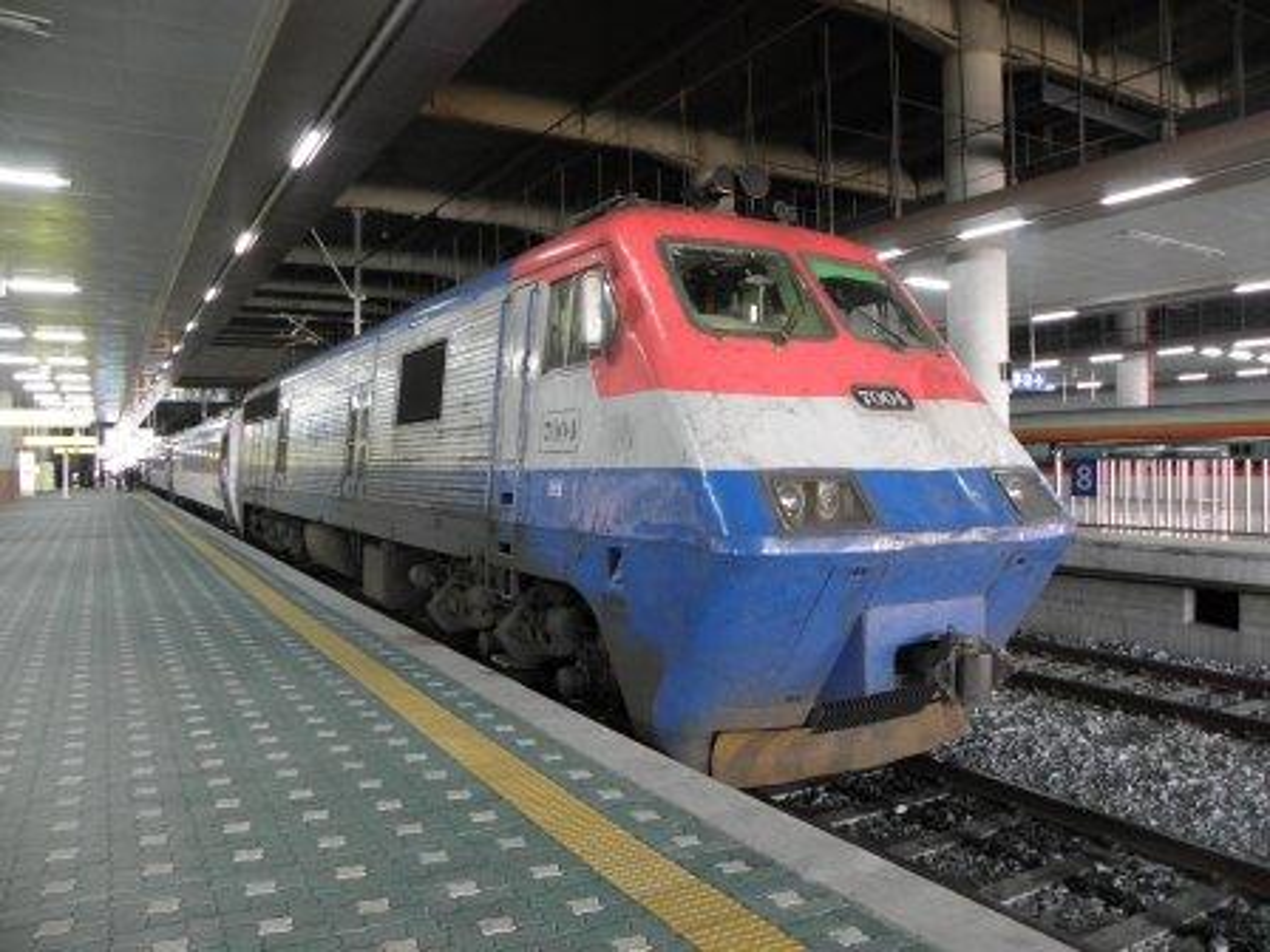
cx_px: 635
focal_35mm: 26
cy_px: 476
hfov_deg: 67.3
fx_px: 954
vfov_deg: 53.1
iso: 125
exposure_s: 1/8
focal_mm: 4.6
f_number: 2.8
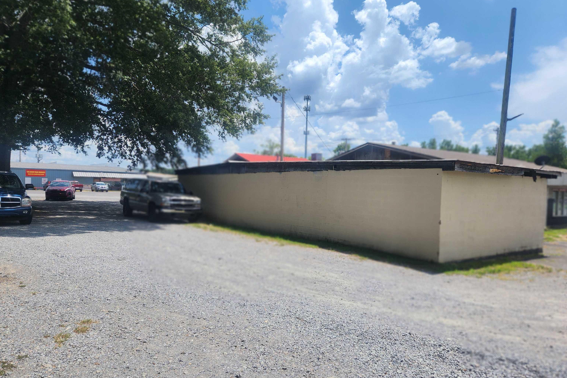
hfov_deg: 73.7
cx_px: 283
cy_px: 199
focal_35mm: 24
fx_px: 378
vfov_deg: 53.1
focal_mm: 5.4
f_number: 1.8
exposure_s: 1/1920
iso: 20
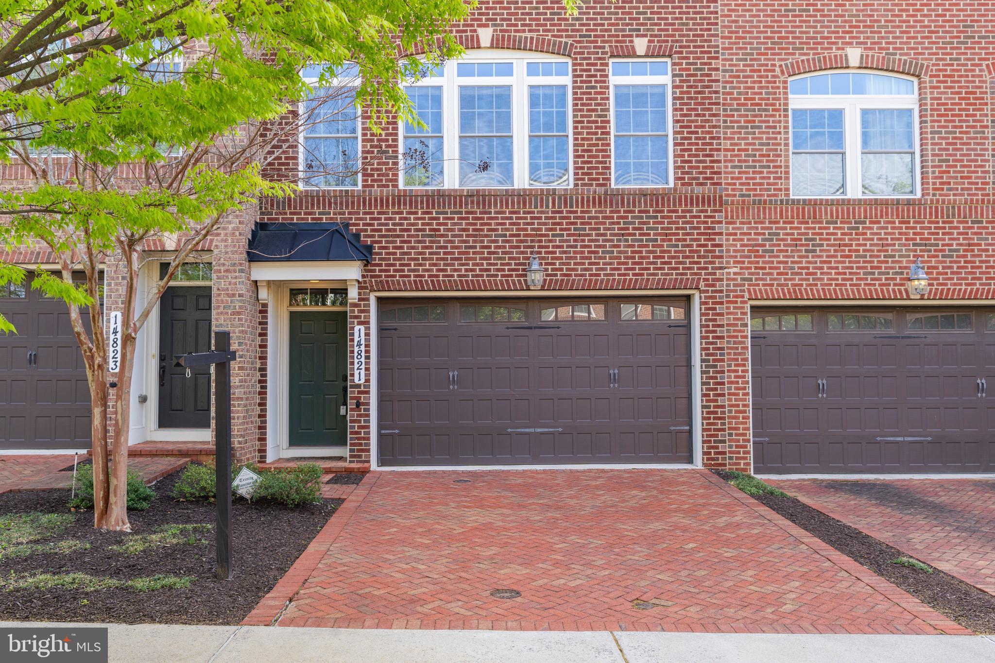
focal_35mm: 30
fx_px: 829
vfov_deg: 43.6
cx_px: 498
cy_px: 332
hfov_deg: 61.9
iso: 100
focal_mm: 20
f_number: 4.5
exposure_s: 1/80
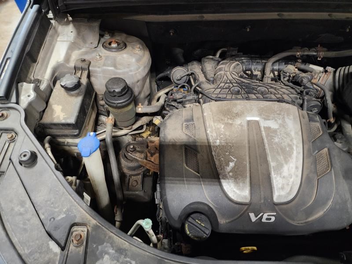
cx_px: 176
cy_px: 132
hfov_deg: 73.9
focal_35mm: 23
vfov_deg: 58.9
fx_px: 234
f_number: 1.8
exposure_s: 1/40
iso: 640
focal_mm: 6.4
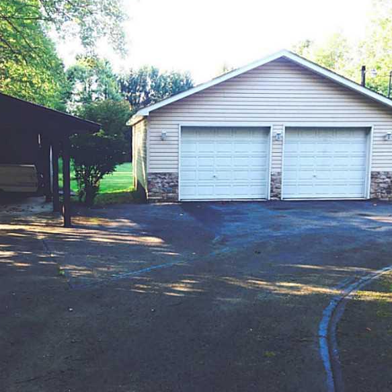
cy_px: 196
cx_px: 172
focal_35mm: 40
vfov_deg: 41.9
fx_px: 512
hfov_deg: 41.8
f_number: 2.4
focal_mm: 4.12
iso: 80
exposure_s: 1/120
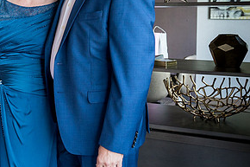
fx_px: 430
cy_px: 31
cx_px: 13
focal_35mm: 62
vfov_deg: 21.6
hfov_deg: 30.6
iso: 1000
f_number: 4.5
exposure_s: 1/160
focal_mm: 31
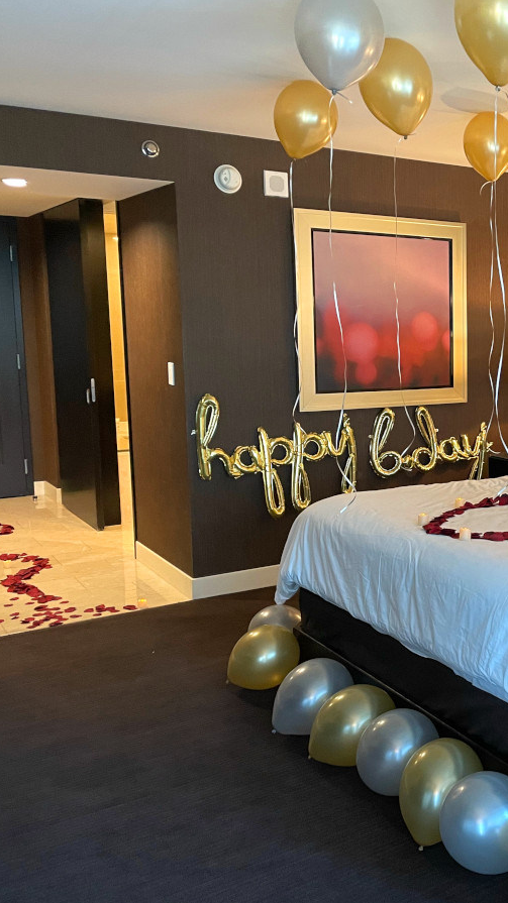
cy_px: 452
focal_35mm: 38
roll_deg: +0.0
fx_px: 911
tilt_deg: -7.3
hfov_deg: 28.6
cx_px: 544
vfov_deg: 52.8
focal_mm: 4.2
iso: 320
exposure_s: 1/60
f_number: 1.6
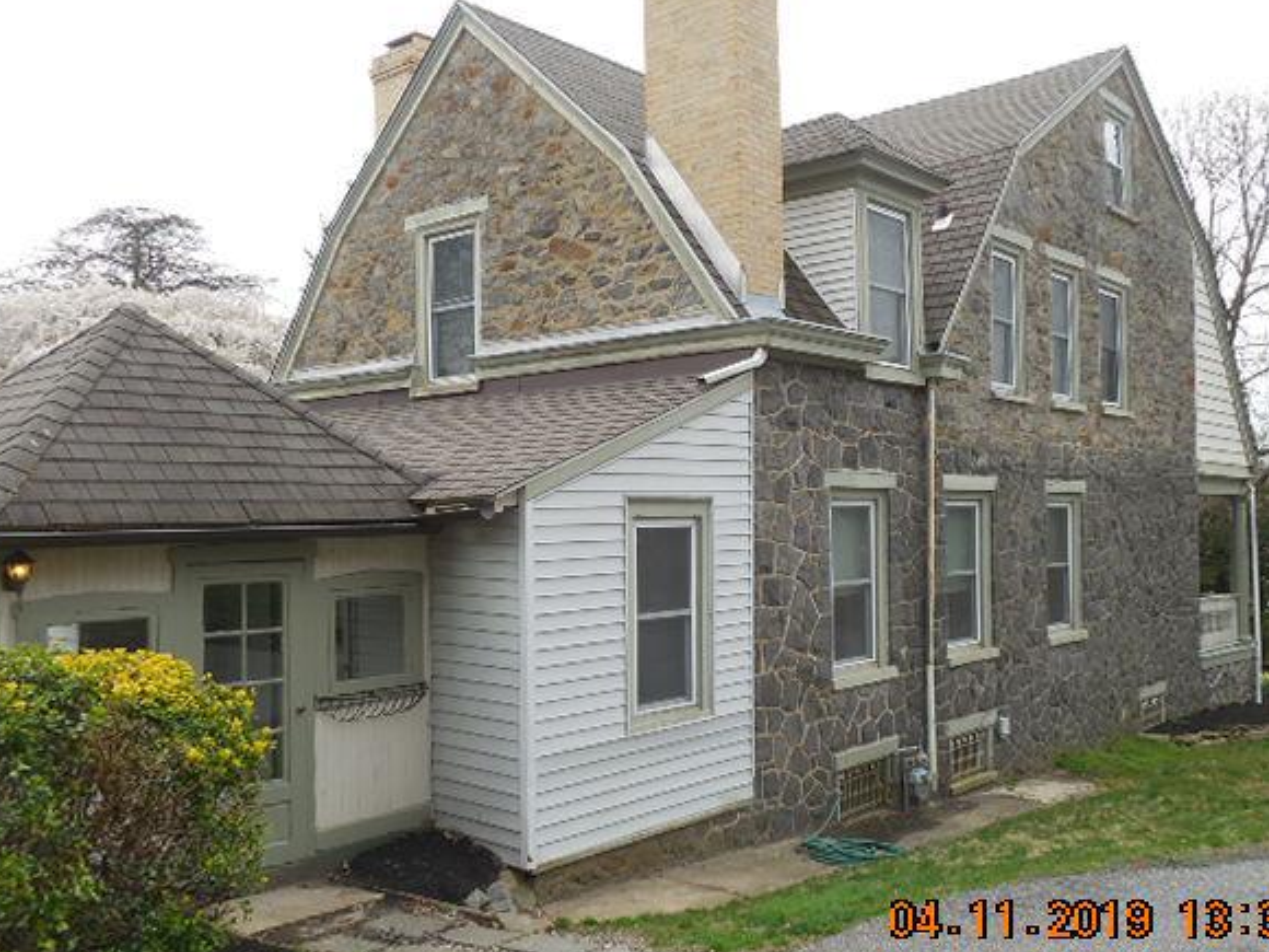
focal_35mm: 32
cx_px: 667
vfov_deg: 44.1
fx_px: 1173
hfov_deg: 56.8
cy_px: 497
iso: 125
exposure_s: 1/400
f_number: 4
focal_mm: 5.2
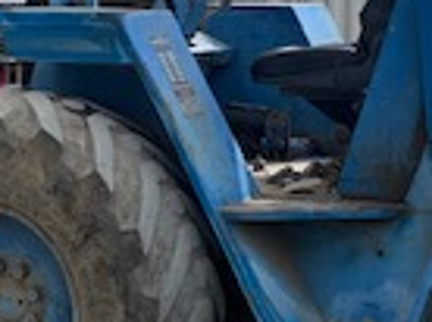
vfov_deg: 12.2
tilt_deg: -5.6
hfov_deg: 16.2
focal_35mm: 121
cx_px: 313
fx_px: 1507
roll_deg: +0.4
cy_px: 156
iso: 25
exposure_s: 1/1812
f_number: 1.8
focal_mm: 4.25
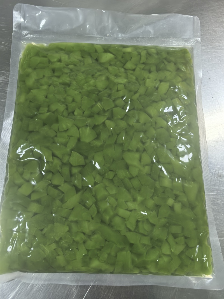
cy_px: 150
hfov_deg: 51.3
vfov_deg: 65.3
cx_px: 112
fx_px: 233
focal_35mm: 27
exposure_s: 1/527
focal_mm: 6.98
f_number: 2
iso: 1000
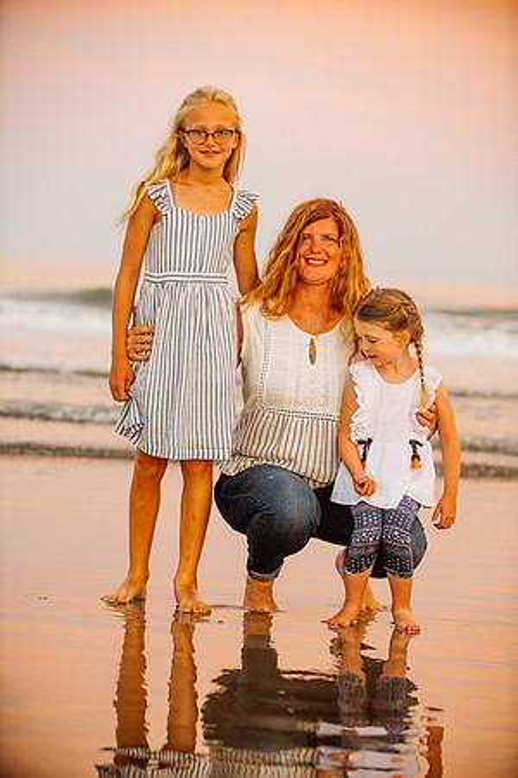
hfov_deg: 11.8
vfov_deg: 17.6
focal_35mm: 116
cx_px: 259
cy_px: 389
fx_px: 2503
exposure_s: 1/160
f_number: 3.5
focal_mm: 116
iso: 1250
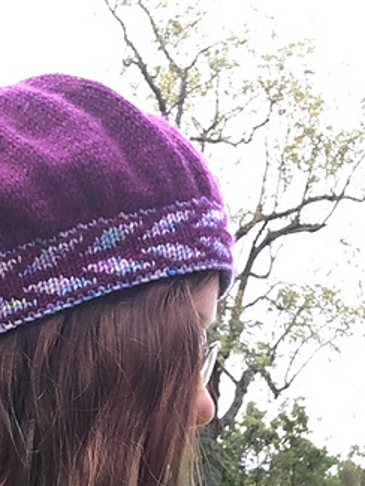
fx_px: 857
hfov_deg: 23.9
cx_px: 108
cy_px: 467
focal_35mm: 61
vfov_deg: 29.9
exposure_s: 1/30
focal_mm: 2.15
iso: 80
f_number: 2.4
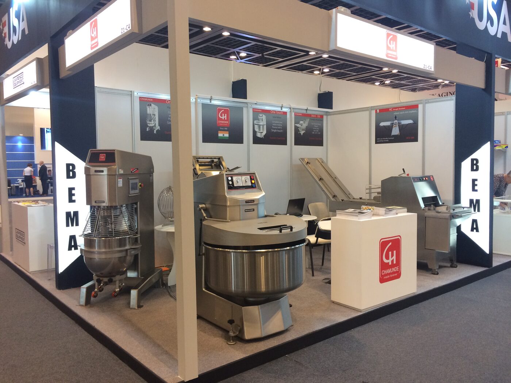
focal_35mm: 29
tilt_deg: -5.5
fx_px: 428
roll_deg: -0.2
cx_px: 256
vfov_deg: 48.2
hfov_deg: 61.7
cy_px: 192
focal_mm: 4.15
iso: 80
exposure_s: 1/33
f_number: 2.2
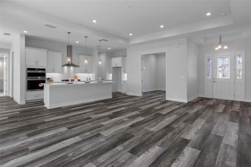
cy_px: 84
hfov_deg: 90.1
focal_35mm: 18
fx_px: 125
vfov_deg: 67.3
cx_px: 126
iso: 1000
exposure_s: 1/20
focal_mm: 12
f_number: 8
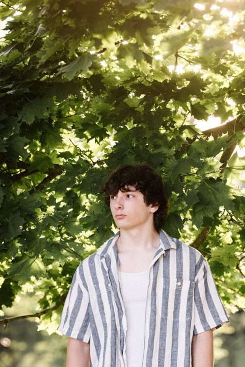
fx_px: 1857
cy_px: 226
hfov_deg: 7.5
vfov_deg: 11.3
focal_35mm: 182
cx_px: 151
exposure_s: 1/250
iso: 400
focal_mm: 135
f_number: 4
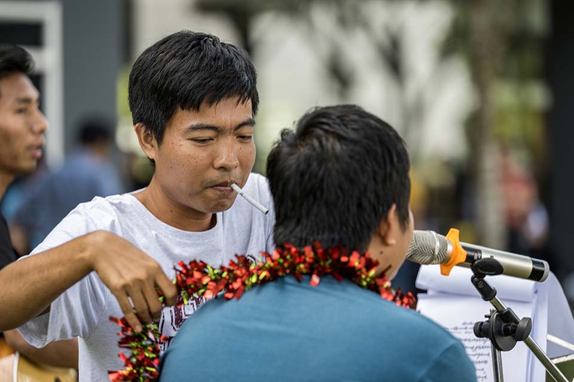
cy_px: 191
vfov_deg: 8.3
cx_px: 287
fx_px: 2631
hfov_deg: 12.5
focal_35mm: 165
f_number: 3.2
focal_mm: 165
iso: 280
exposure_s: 1/200
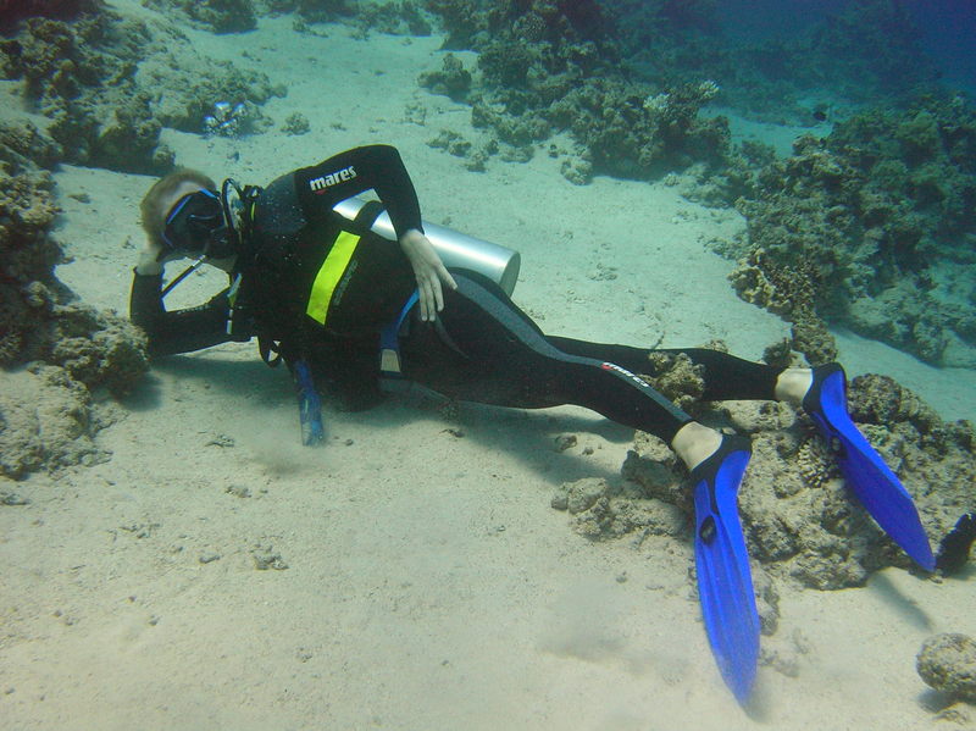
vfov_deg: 41.8
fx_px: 958
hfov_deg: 54.0
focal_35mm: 34
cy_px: 366
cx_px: 488
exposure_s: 1/242
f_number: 4.9
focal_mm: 5.7
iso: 50
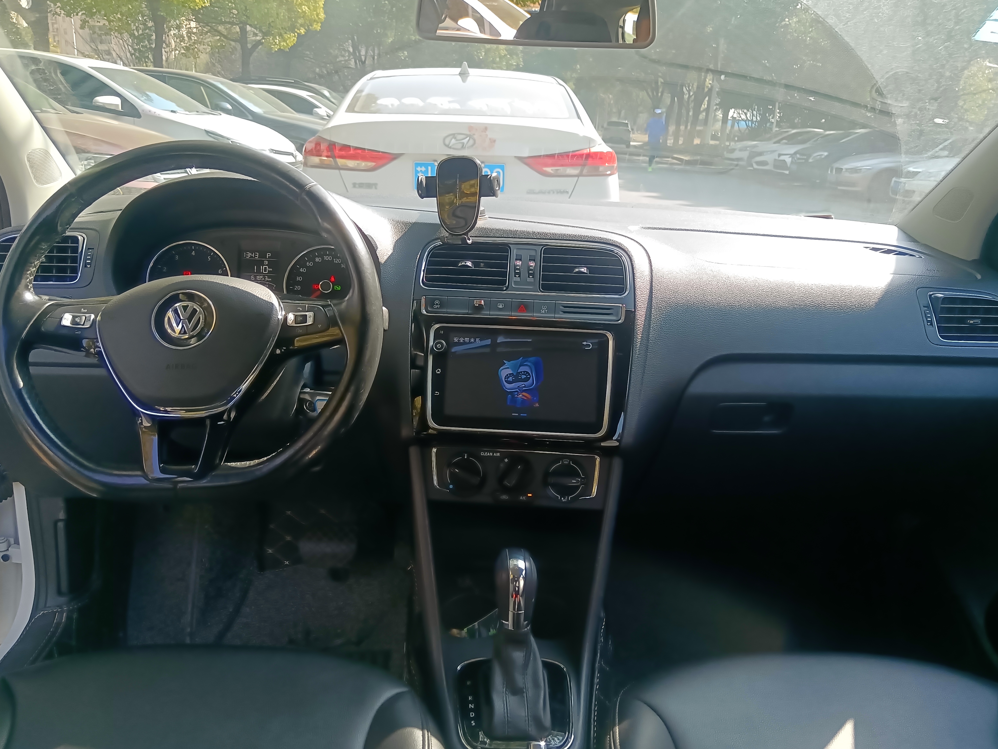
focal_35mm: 27
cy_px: 374
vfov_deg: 51.4
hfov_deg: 65.3
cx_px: 499
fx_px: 778
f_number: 1.9
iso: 834
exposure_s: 1/900
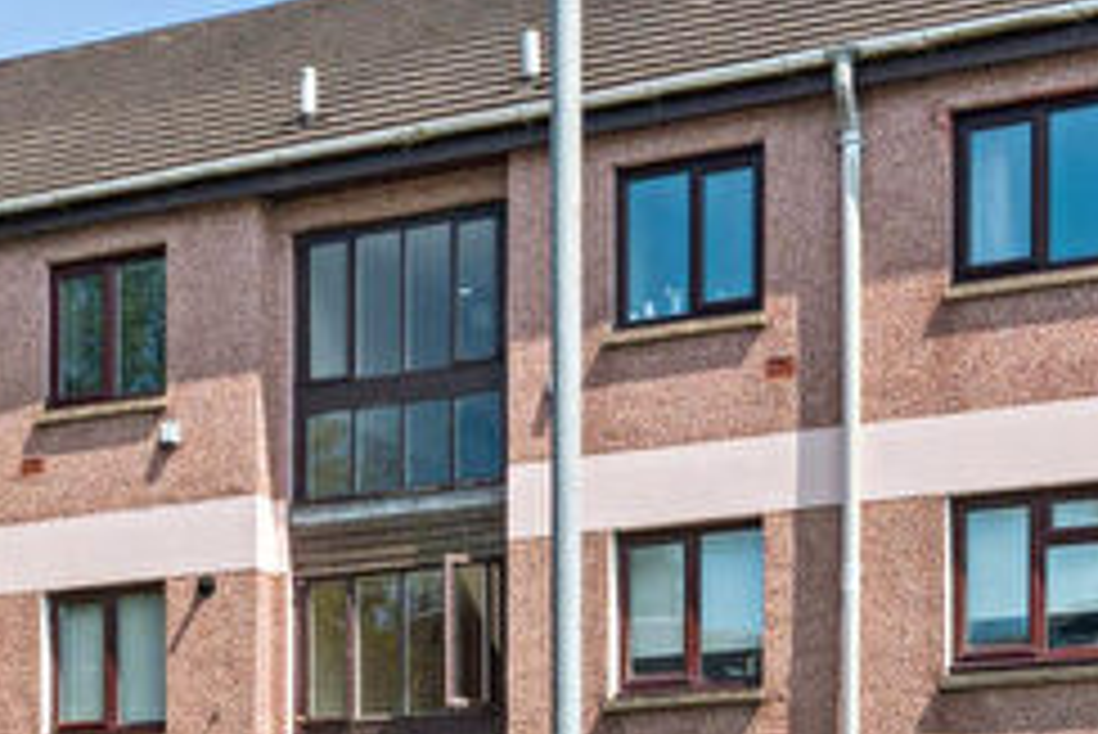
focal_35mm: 86
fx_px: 2624
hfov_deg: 23.6
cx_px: 410
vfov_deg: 15.8
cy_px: 606
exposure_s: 1/100
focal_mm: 20.4
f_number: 20
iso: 320
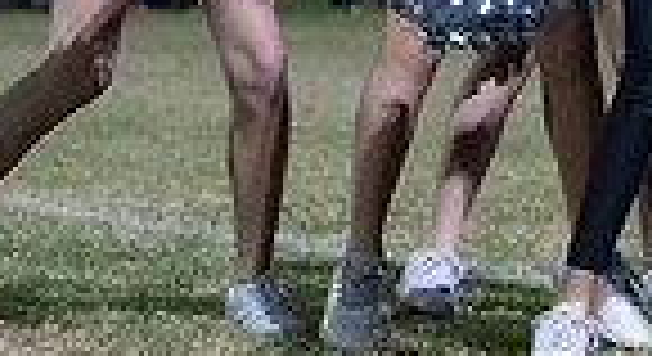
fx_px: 6246
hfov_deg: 5.9
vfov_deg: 3.2
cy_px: -224
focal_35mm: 364
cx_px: 1236
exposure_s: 1/800
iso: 8000
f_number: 2.8
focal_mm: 70
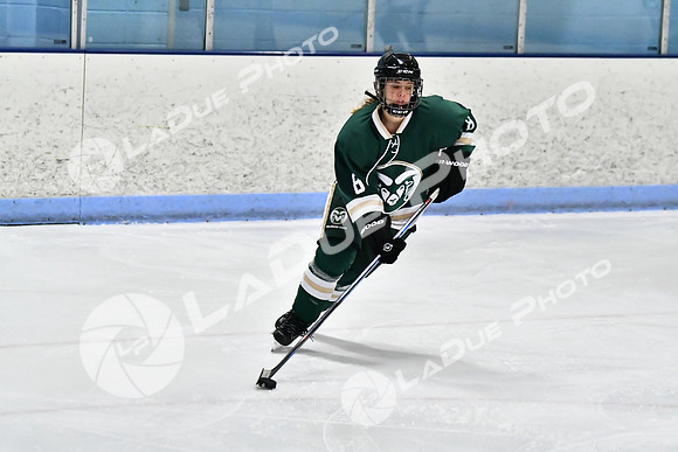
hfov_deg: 11.8
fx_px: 3278
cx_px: 339
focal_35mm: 174
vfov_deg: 7.9
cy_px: 226
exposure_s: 1/1250
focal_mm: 116
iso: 8000
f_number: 2.8
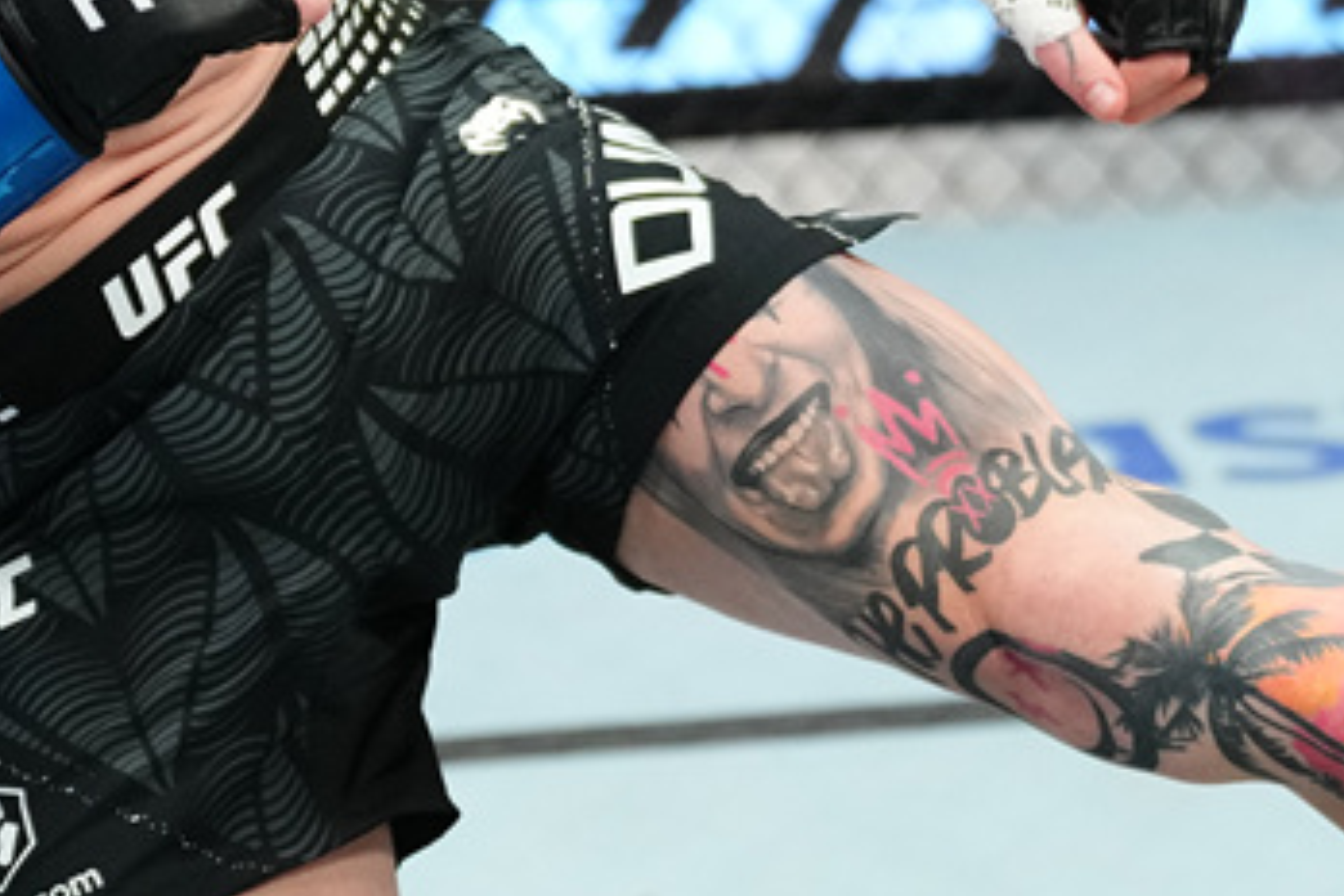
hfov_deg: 9.4
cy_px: -19
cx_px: 1309
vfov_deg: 6.3
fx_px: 8101
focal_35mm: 217
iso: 5000
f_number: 2.8
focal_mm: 70
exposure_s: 1/1250
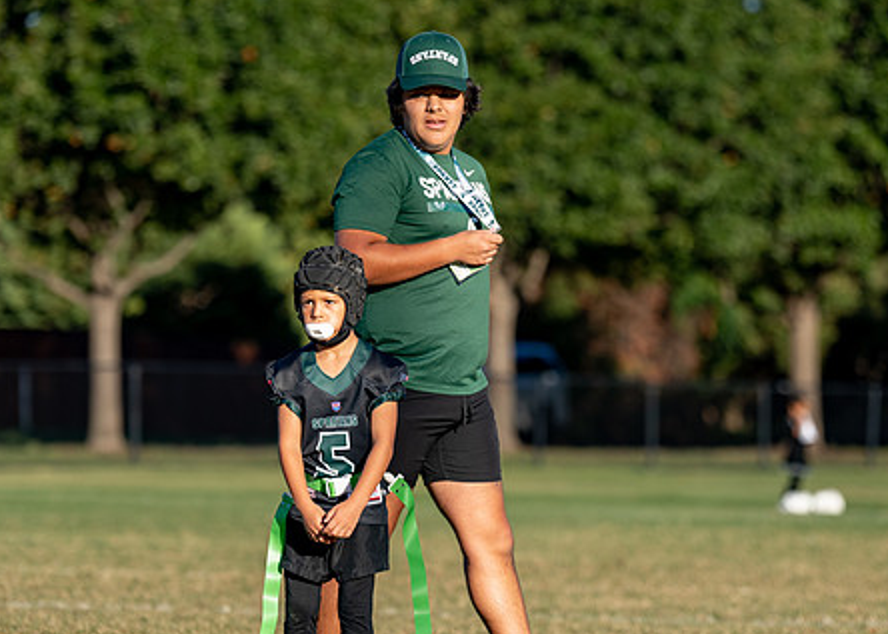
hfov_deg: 8.9
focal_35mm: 226
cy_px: 377
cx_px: 403
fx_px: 5699
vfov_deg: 6.4
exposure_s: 1/1600
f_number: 2.8
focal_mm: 138
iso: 100
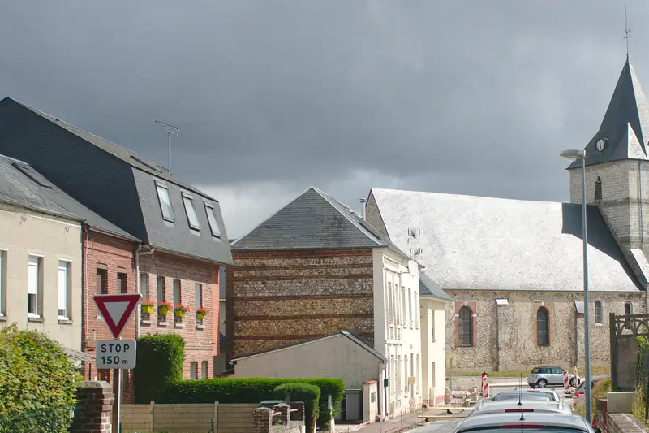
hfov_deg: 27.9
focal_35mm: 72
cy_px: 265
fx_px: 1298
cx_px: 440
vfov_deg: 18.9
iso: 200
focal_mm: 30
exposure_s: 1/1000
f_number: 8
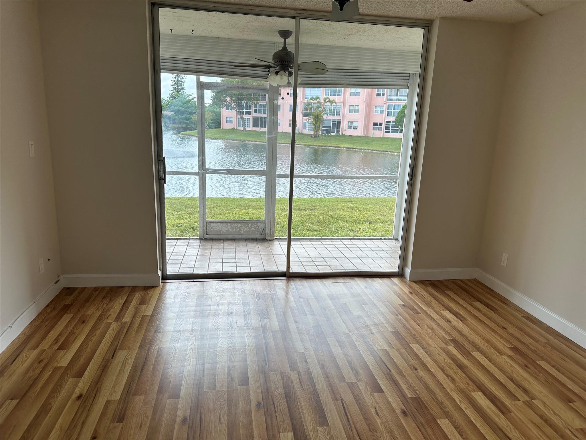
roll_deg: -1.5
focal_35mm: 24
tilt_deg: -10.0
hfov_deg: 71.6
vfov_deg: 56.8
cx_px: 293
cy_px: 220
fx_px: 406
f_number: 1.78
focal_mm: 6.86
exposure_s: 1/496
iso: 80
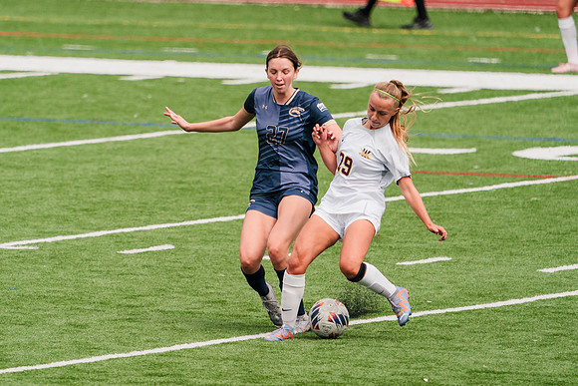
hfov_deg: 3.0
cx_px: 243
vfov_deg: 2.0
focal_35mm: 696
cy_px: 162
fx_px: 11174
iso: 400
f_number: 6.3
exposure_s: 1/1600
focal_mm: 600
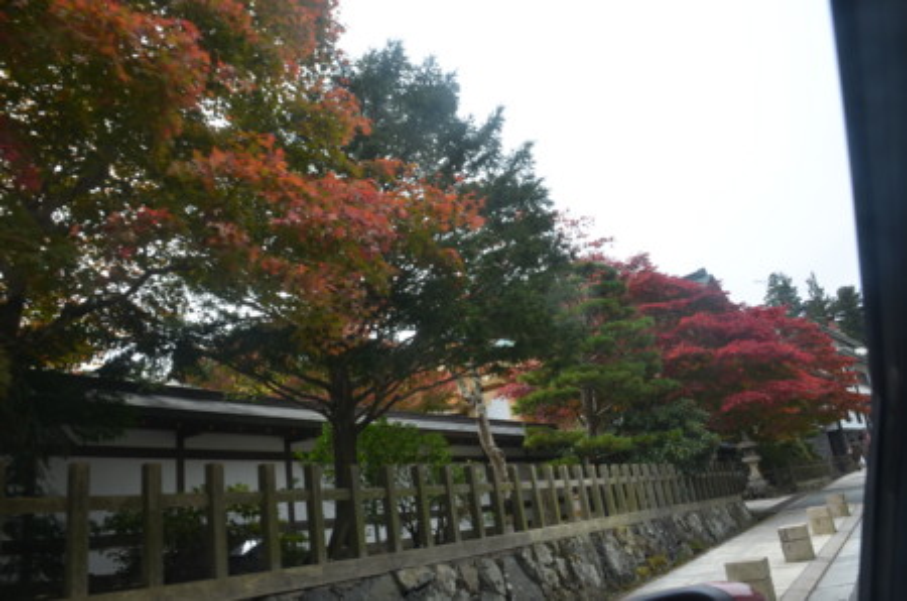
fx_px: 679
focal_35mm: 27
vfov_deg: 47.7
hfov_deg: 67.5
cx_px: 454
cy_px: 300
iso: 200
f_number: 7.1
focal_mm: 18
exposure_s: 1/200
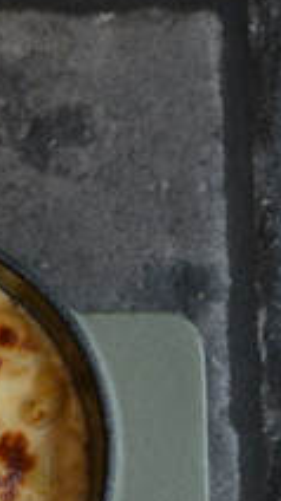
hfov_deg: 6.6
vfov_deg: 11.8
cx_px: -130
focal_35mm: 182
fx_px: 2415
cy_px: 419
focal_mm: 48
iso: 1600
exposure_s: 1/640
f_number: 2.8
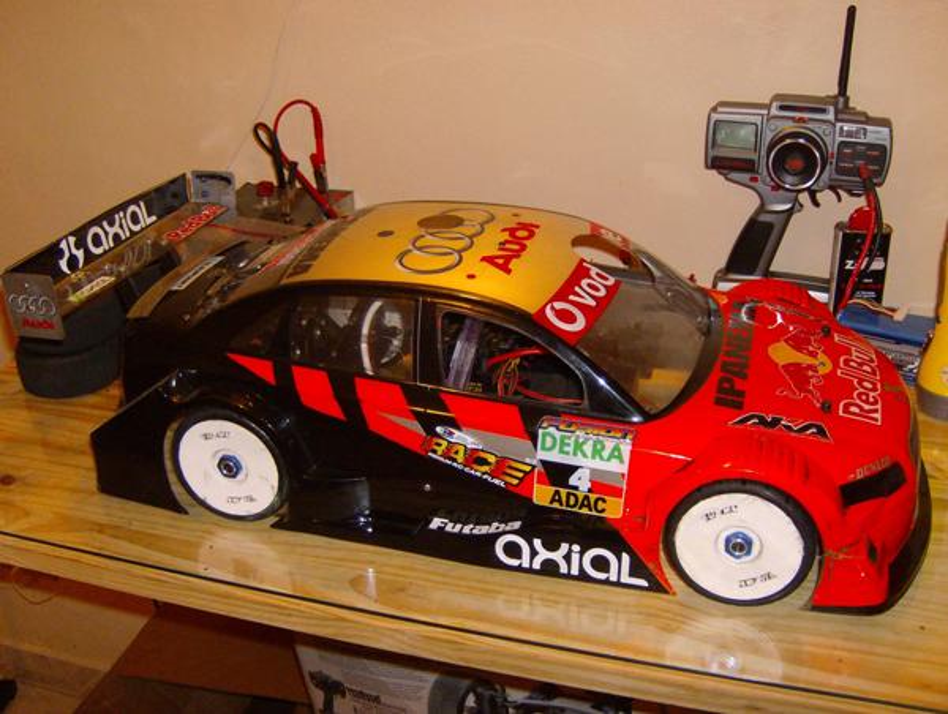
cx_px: 474
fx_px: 987
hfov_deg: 51.3
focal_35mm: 36
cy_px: 357
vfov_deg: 39.8
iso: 200
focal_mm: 6
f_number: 2.8
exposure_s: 1/60
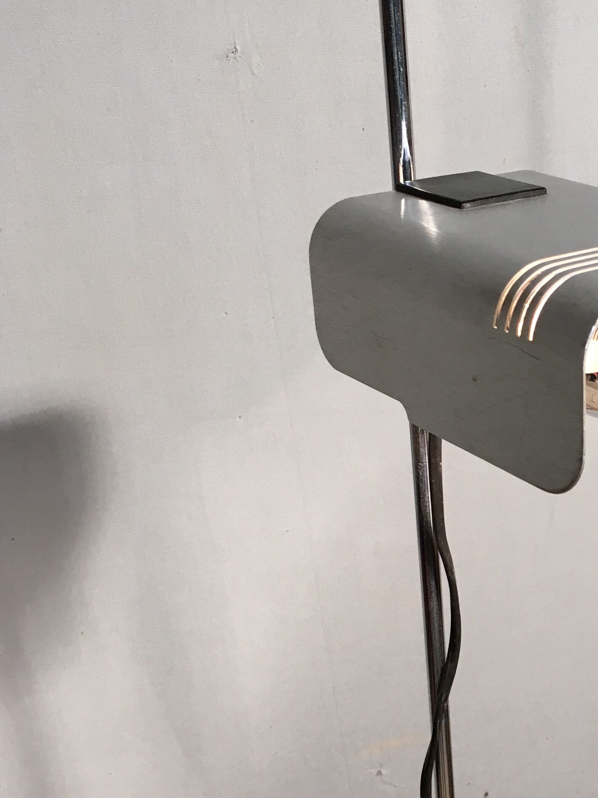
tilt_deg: -24.0
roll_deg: +3.5
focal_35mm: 56
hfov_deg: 25.3
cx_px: 543
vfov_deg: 34.0
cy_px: 540
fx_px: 1290
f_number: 2.2
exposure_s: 1/33
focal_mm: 4.15
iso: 40
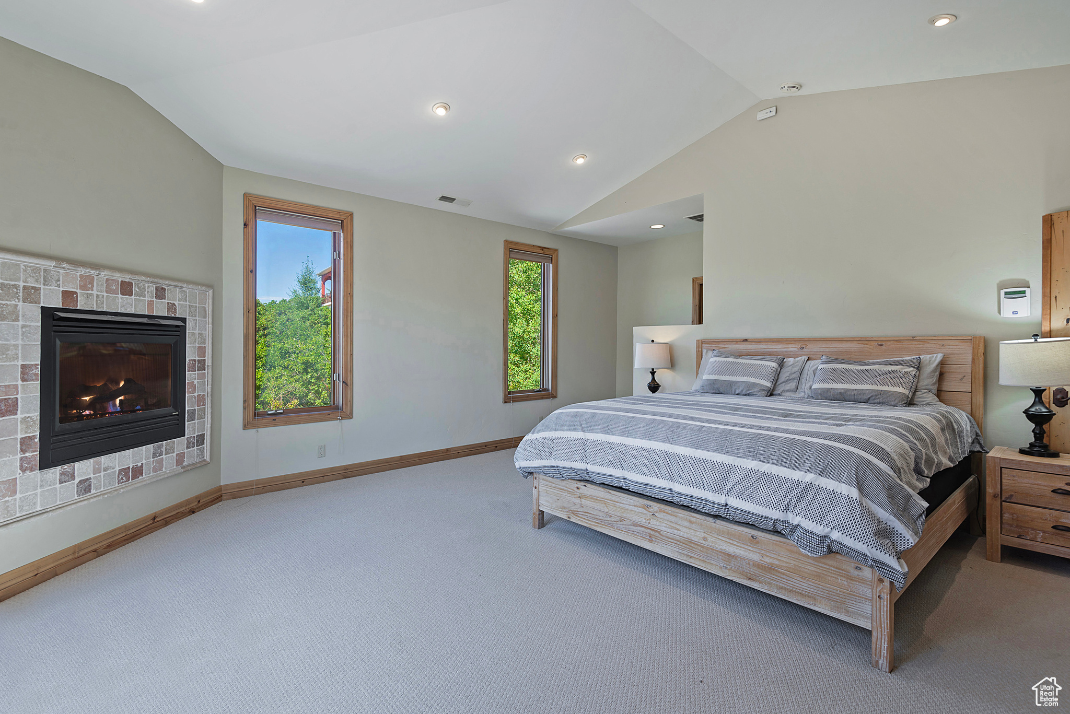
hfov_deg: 96.7
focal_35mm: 16
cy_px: 357
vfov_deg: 73.8
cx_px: 535
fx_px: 476
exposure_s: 1/15
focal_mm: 16
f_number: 7.1
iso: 100
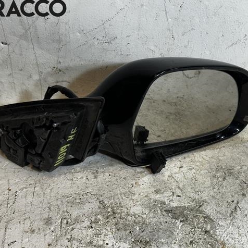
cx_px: 133
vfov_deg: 30.0
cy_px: 124
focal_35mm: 57
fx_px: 462
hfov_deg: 30.0
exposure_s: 1/100
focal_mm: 6.86
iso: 64
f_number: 1.78
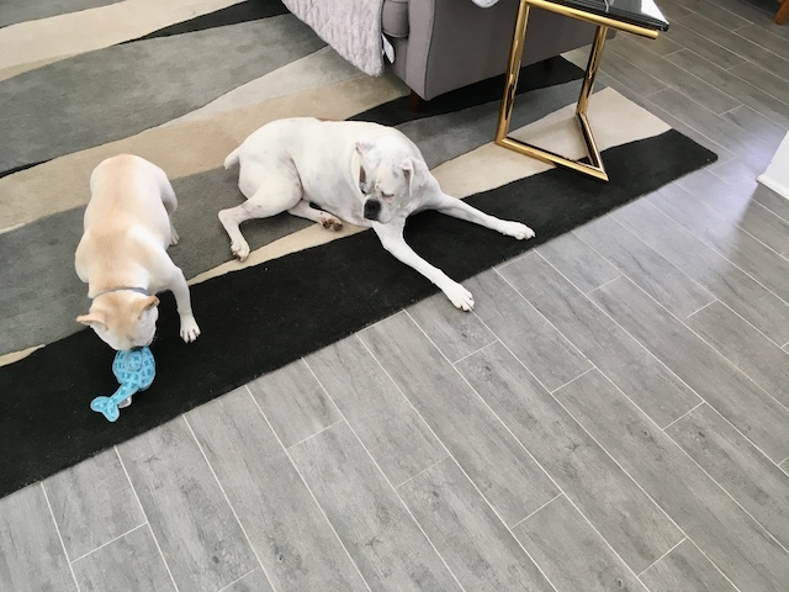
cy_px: 296
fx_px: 661
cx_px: 394
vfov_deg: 48.2
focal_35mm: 29
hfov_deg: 61.7
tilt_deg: -48.6
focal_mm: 4.15
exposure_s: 1/30
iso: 50
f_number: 2.2
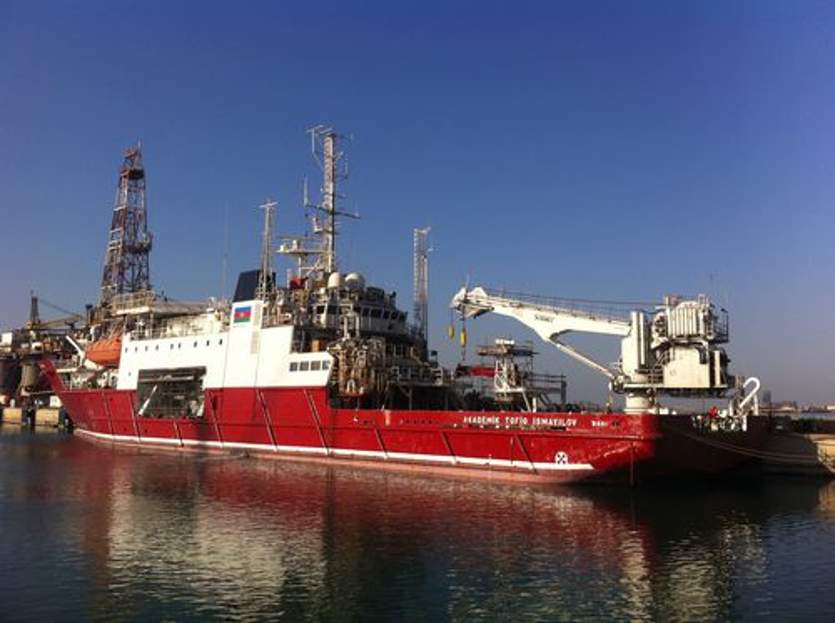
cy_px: 312
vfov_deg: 40.6
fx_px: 843
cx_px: 418
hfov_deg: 52.7
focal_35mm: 35
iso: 80
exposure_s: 1/1588
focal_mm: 3.85
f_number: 2.8
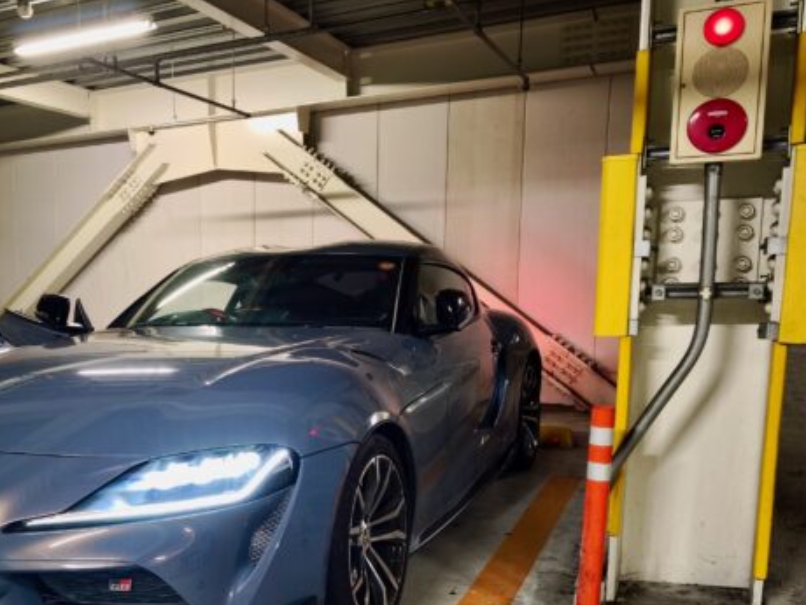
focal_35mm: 35
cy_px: 399
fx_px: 815
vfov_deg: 40.2
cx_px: 217
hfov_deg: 50.8
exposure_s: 1/33.3
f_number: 1.6
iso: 640
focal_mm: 6.57
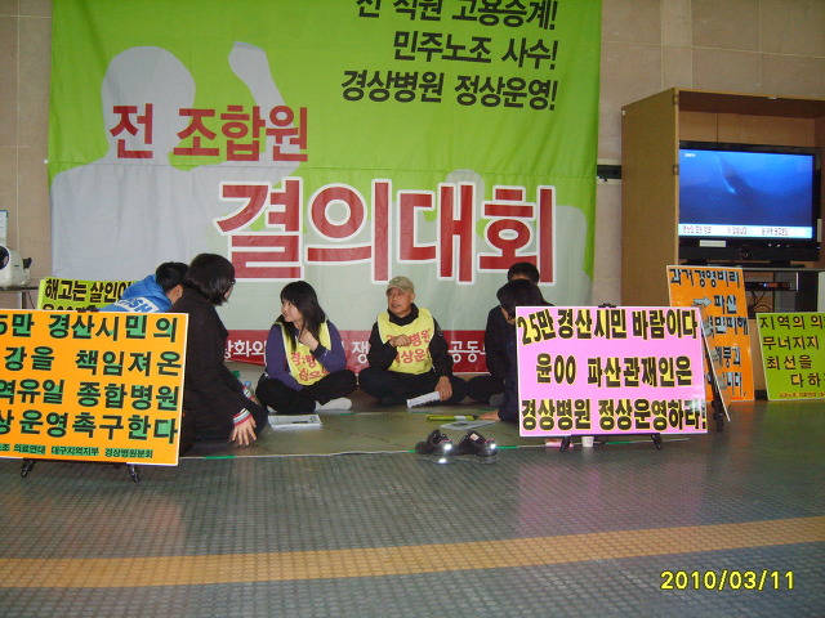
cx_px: 412
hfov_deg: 52.6
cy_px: 309
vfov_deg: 40.7
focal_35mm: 35
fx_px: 834
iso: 235
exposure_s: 1/30
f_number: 2.8
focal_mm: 7.4
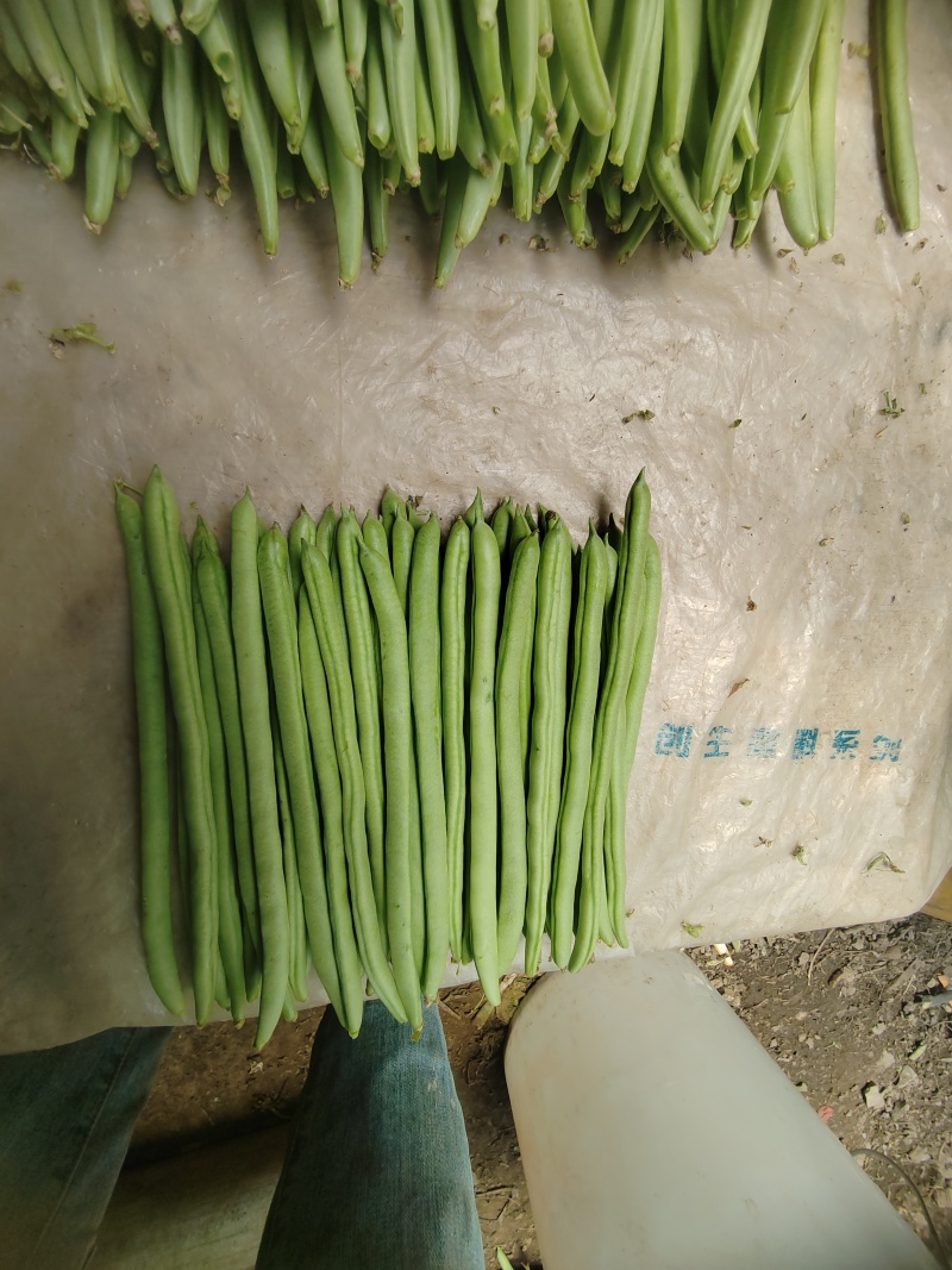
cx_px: 476
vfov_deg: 106.2
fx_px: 477
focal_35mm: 13
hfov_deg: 89.9
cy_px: 635
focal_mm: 2.17
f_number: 2.2
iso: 100
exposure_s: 1/340
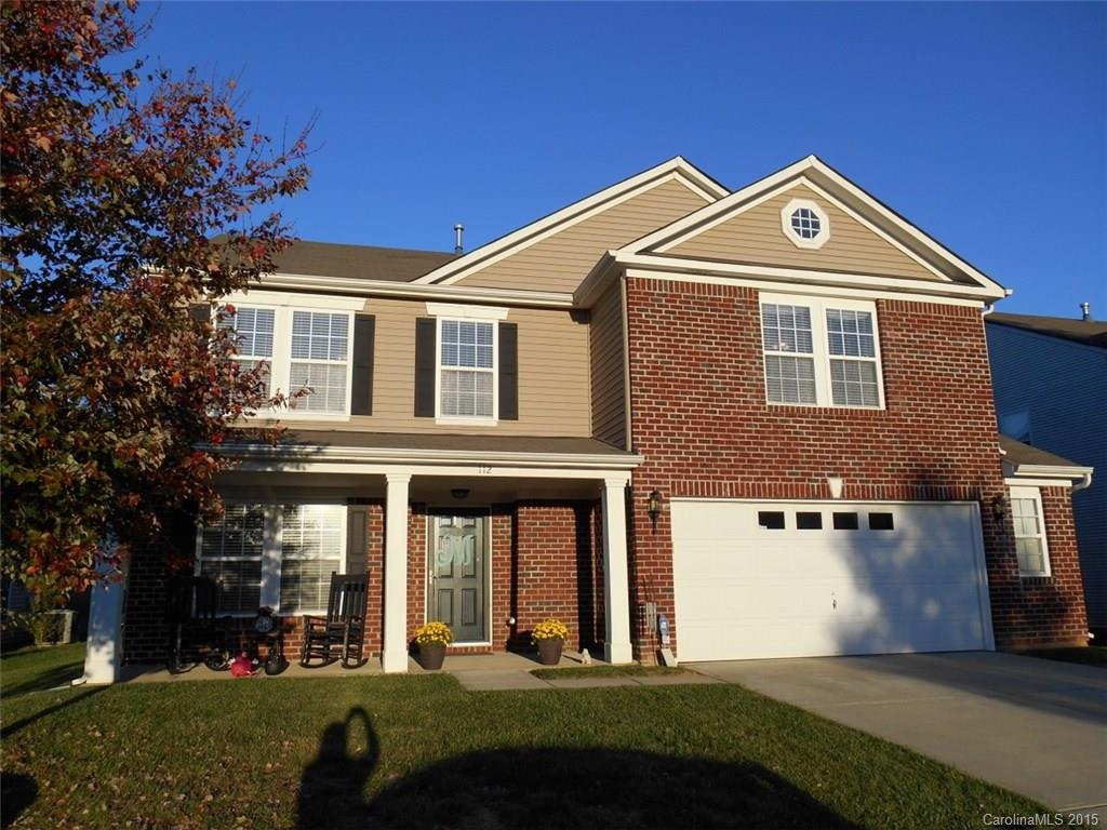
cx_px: 554
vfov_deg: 53.1
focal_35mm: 26
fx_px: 831
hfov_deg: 67.3
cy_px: 415
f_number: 3.4
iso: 80
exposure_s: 1/800
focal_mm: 4.7
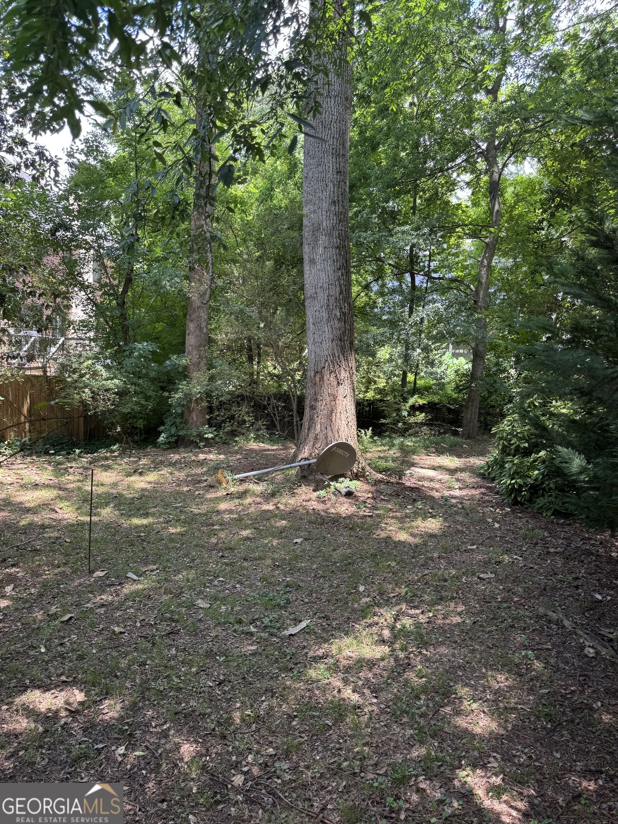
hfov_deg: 56.8
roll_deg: -3.8
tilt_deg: -6.2
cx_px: 309
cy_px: 412
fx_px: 571
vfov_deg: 71.6
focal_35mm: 24
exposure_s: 1/137
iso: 80
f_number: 1.78
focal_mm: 6.76
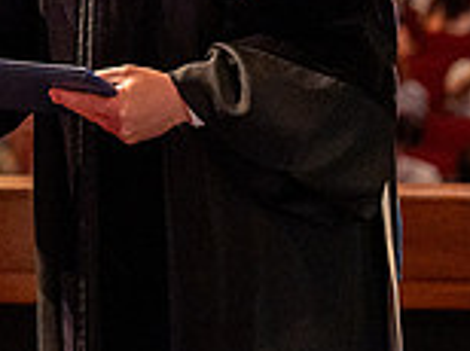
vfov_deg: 5.4
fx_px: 3674
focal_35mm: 271
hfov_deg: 7.2
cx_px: -158
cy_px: -60
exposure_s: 1/400
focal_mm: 70
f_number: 2.8
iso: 2000
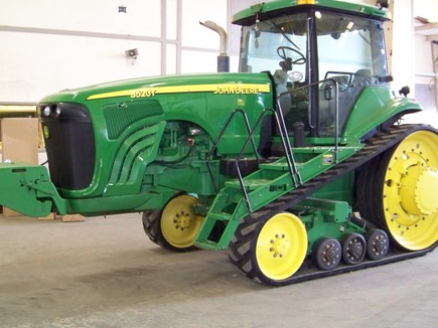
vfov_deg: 32.1
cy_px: 145
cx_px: 230
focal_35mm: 45
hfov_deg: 42.1
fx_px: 569
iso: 400
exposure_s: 1/20
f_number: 2.8
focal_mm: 5.85
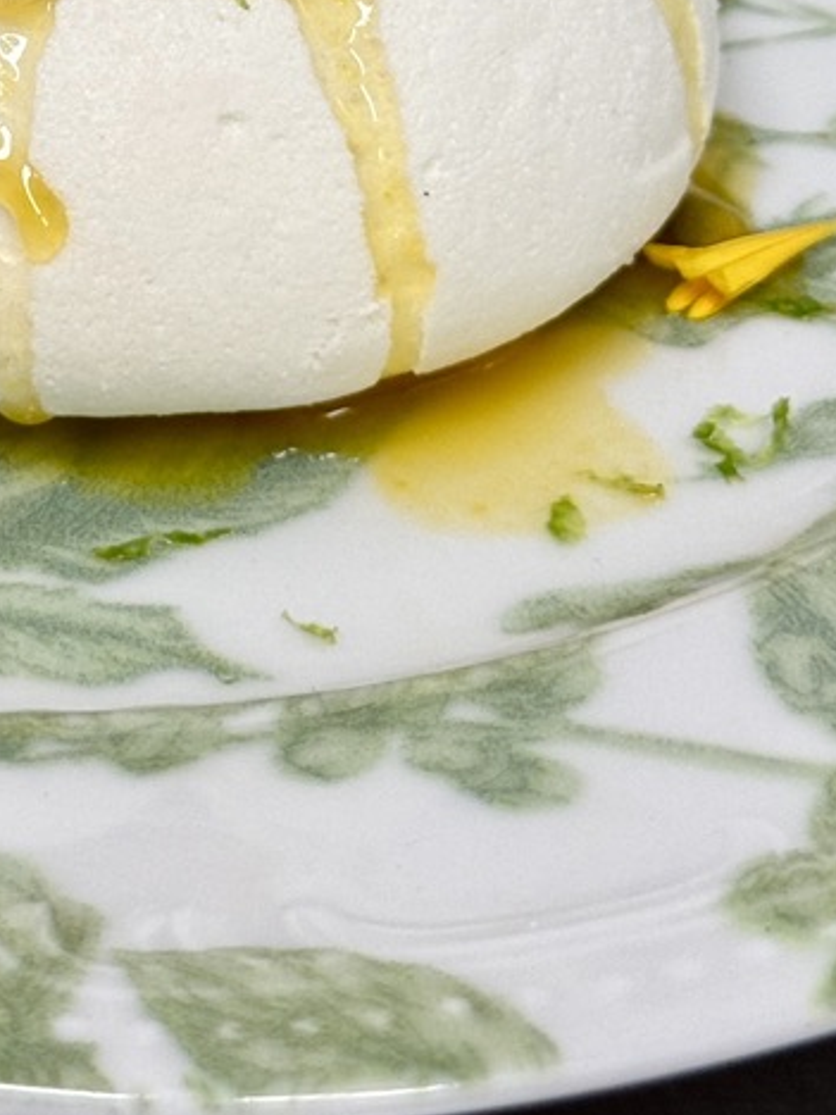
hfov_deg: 12.0
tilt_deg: -26.9
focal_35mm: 123
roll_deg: +2.3
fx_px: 3961
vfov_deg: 15.6
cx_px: 60
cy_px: -107
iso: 100
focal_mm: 6.76
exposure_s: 1/100
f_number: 1.78
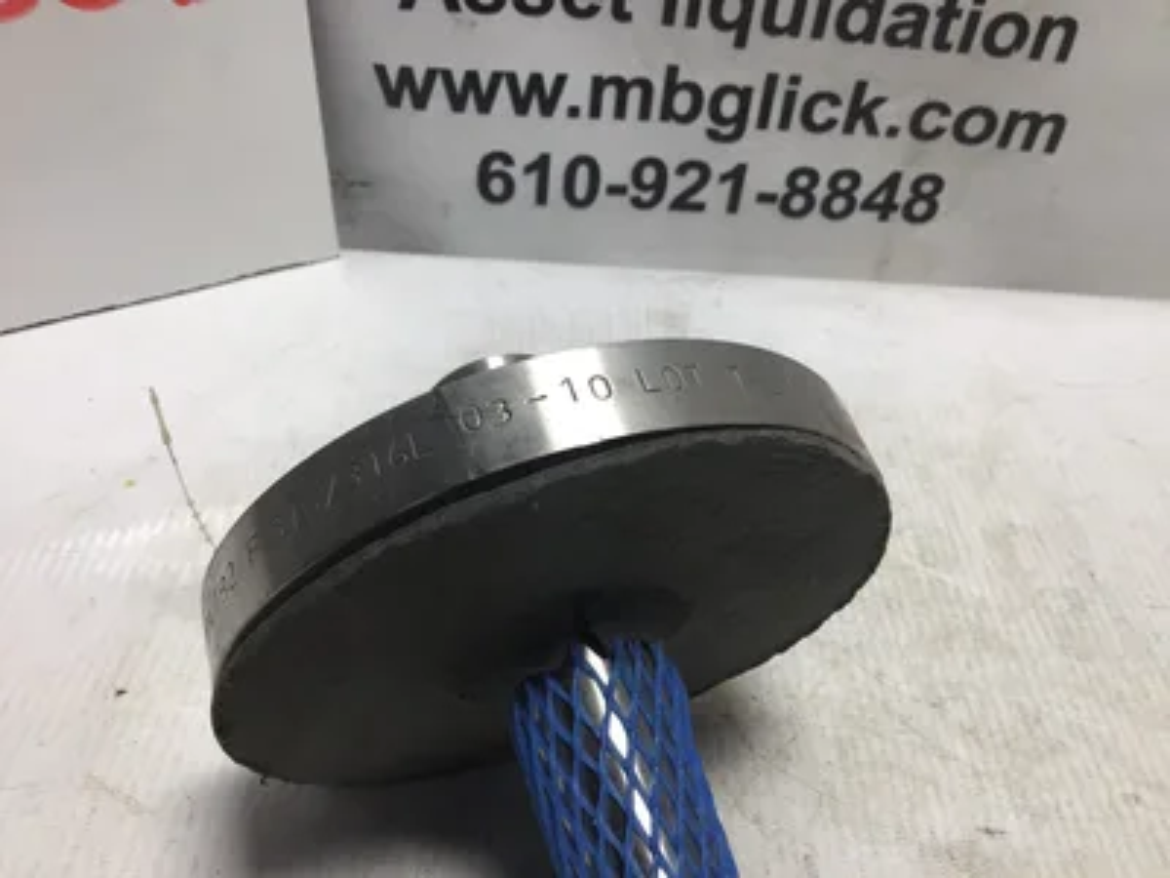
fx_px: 1048
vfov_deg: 45.4
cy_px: 439
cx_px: 585
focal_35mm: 31
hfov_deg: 58.4
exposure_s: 1/120
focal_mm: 3.3
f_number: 2.4
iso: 25
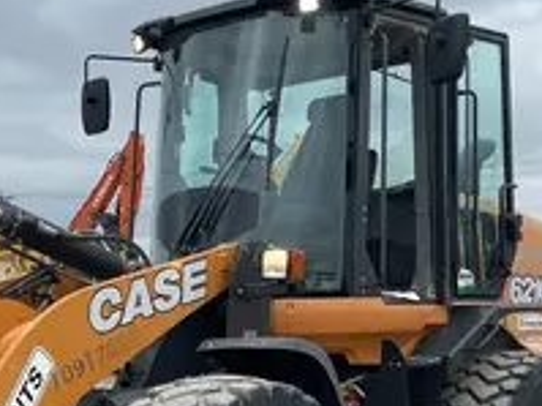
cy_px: 410
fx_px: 1127
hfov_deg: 26.6
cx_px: 117
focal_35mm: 72
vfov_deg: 19.8
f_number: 1.6
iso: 50
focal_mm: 5.1
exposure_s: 1/1266
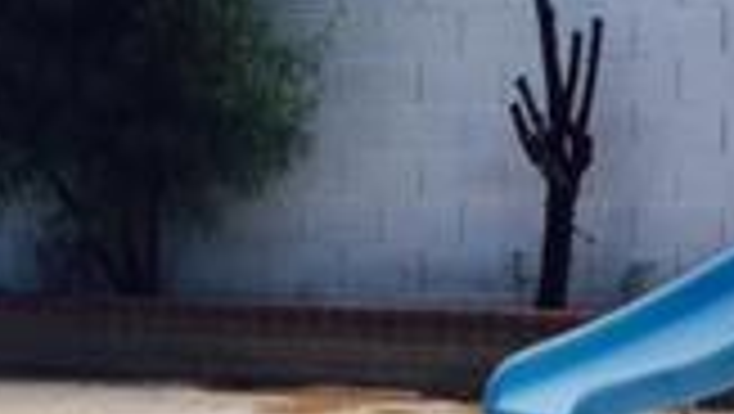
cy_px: 423
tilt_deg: -6.9
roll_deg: +0.5
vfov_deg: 9.7
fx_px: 2415
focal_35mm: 124
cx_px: 252
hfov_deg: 17.2
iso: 32
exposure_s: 1/1412
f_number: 2.2
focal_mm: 4.15
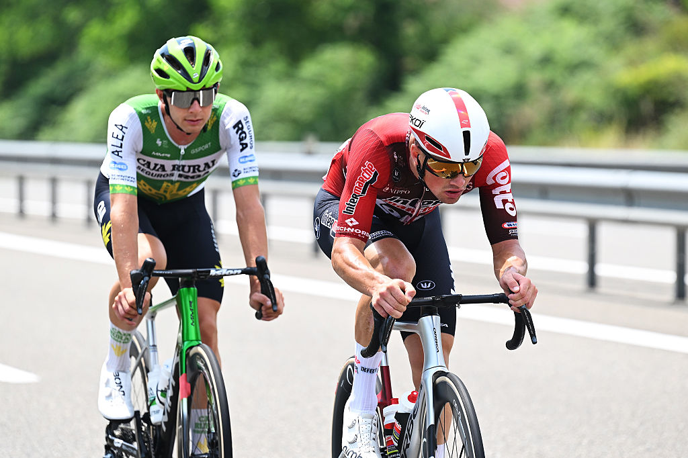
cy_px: 229
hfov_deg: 7.6
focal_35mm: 270
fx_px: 5158
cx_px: 344
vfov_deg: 5.1
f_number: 3.5
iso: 320
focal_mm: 180
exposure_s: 1/2000
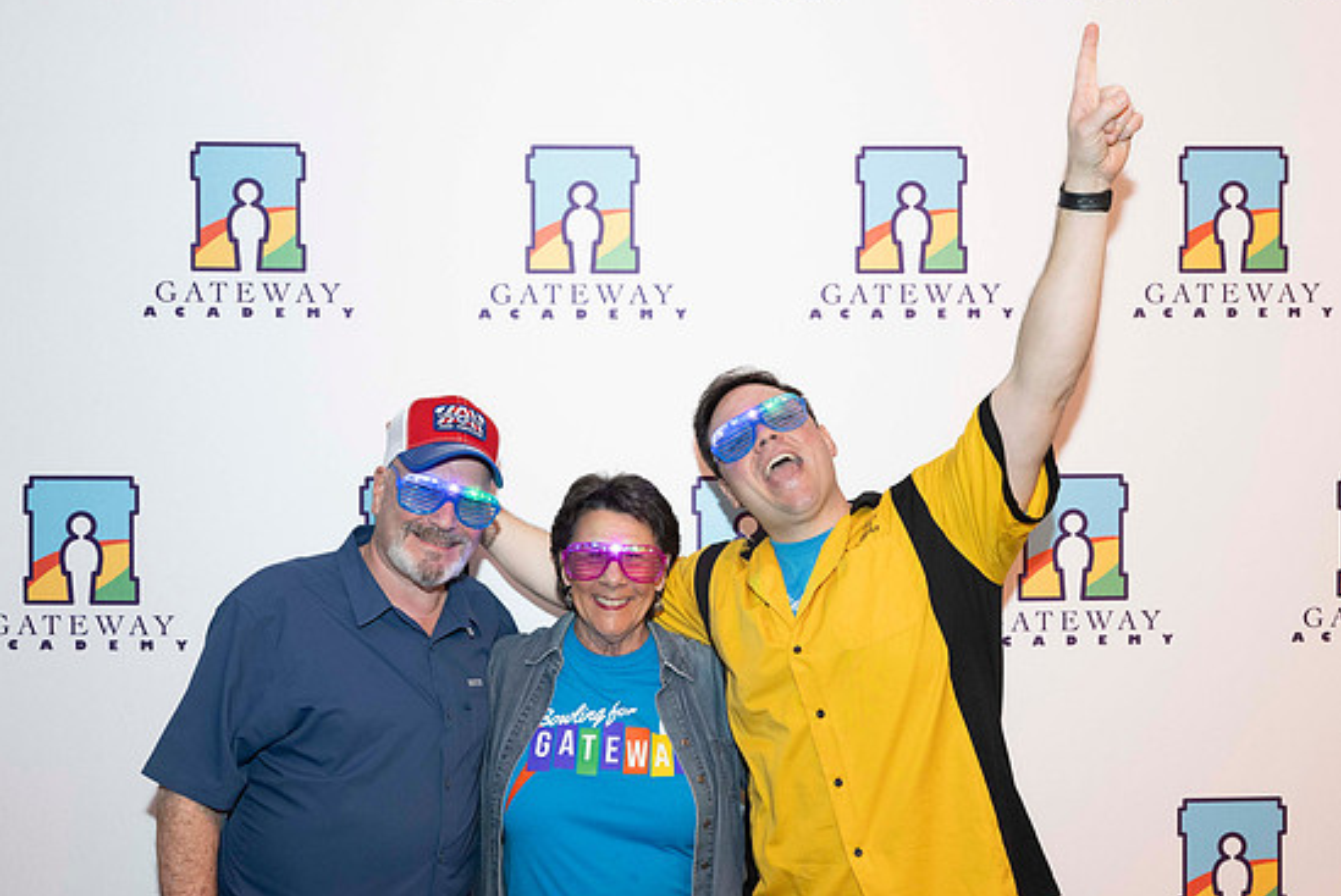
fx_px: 1379
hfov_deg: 51.8
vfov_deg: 35.8
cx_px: 680
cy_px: 552
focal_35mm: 37
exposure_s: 1/50
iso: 800
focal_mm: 24
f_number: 5.6
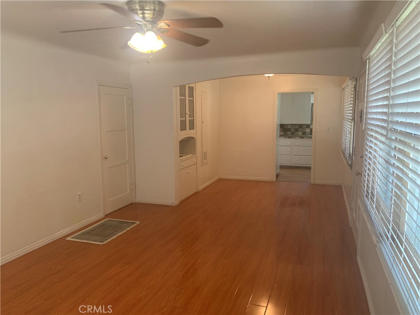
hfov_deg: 67.3
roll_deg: +0.0
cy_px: 158
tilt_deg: -7.6
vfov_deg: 53.1
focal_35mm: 26
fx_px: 315
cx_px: 210
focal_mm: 4.25
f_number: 1.8
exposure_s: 1/60
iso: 125
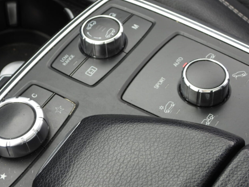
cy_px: 89
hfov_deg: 23.8
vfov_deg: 18.0
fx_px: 590
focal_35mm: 82
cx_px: 105
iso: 100
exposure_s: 1/100
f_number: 3.5
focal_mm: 11.7
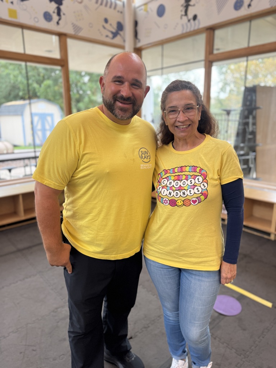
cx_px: 138
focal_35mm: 24
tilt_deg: -16.6
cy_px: 184
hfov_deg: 56.8
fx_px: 255
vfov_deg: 71.6
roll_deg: +1.2
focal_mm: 6.76
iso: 125
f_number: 1.78
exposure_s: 1/60
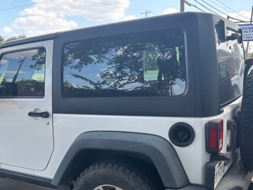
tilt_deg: -11.8
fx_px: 307
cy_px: 134
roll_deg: +1.9
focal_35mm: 42
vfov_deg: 33.9
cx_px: 75
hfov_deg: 43.8
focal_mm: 5.96
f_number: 1.6
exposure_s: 1/402
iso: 50
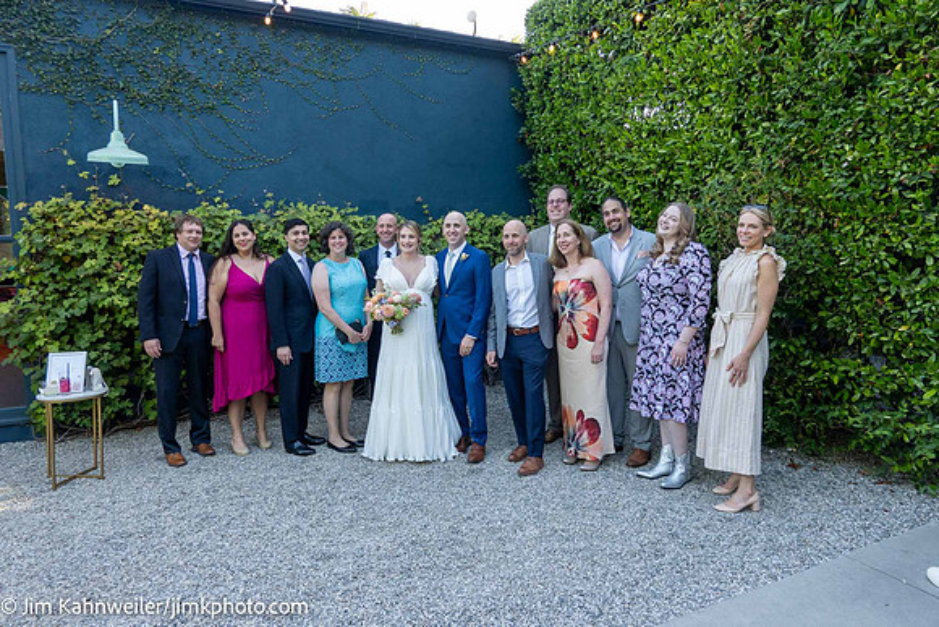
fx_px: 626
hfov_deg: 73.7
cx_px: 470
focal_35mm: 24
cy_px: 314
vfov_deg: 53.2
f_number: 4
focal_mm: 9
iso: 125
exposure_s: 1/60
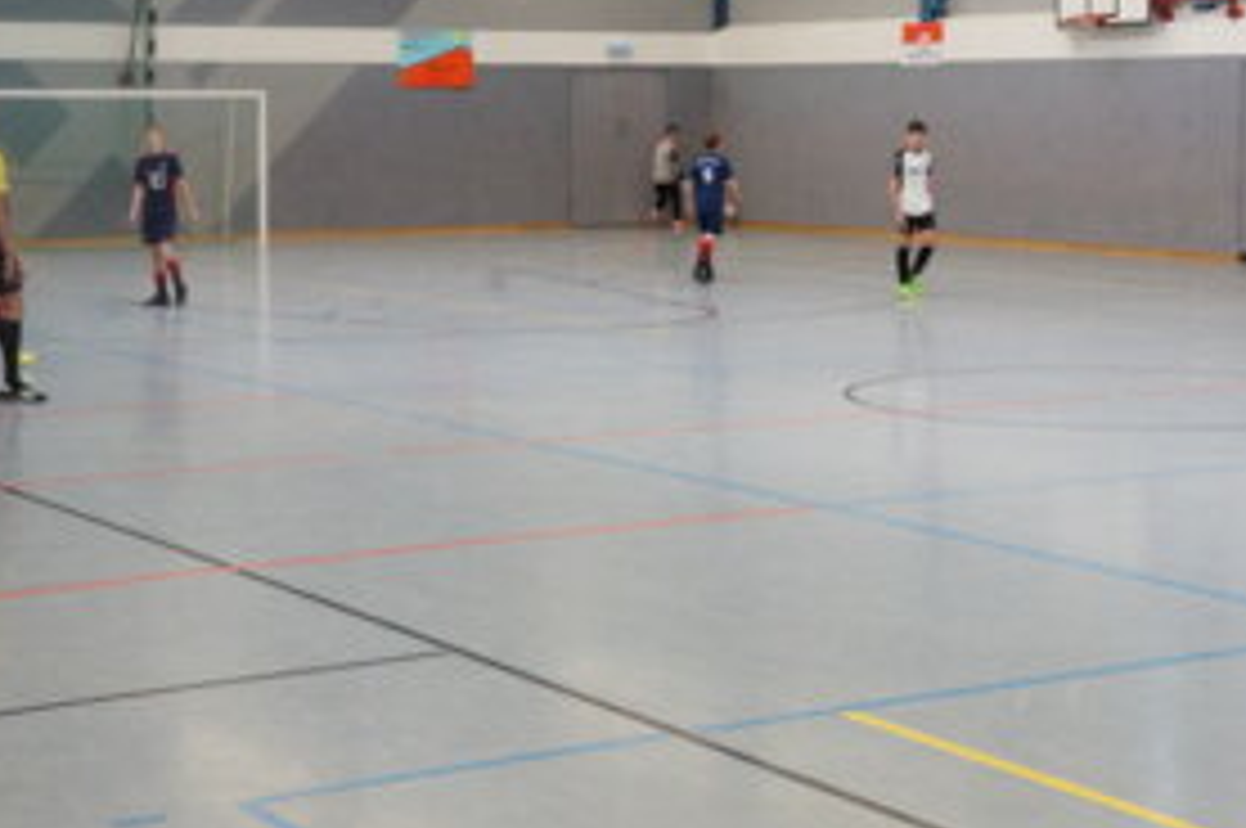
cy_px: 243
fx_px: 2618
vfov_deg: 17.9
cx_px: 706
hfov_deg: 26.7
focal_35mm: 76
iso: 3200
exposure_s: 1/60
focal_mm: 35
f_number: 13
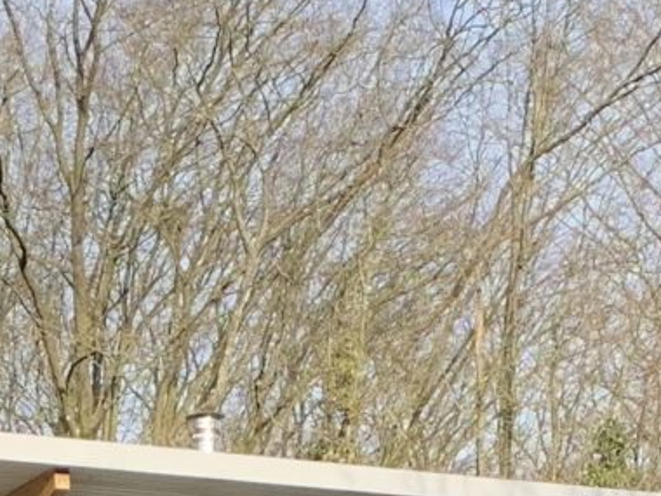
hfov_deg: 11.3
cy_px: 1095
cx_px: 181
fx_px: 3342
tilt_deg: +4.4
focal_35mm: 175
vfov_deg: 8.0
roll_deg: +1.0
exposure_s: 1/561
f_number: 1.8
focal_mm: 4.25
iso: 25
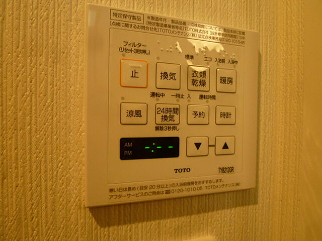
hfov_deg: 69.4
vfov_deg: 54.9
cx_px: 161
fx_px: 233
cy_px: 120
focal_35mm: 25
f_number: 2.8
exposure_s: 1/30
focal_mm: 4.5
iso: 250
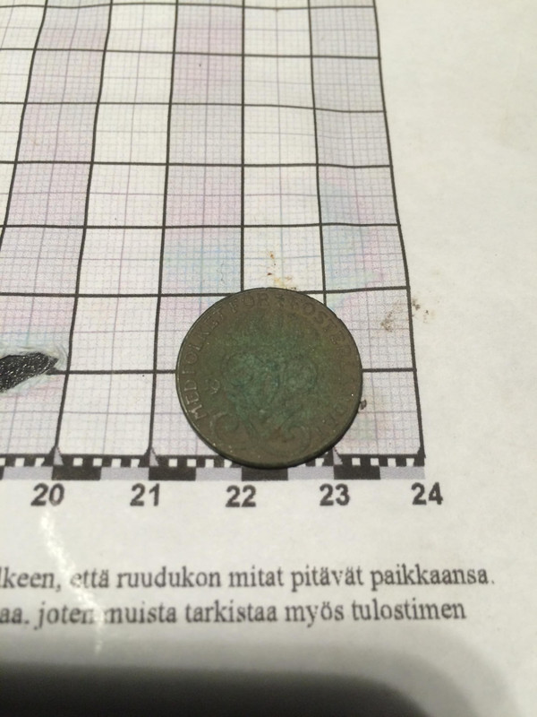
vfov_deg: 61.7
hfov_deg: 48.2
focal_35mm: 29
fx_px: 600
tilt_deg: -65.8
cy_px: 358
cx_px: 268
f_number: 2.2
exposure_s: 1/30
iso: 50
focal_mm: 4.15
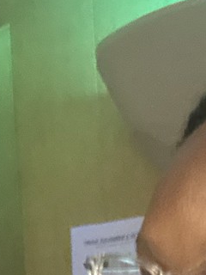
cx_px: 348
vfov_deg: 14.2
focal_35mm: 125
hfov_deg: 11.2
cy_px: 468
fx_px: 992
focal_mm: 2.69
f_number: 1.9
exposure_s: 1/18
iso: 640
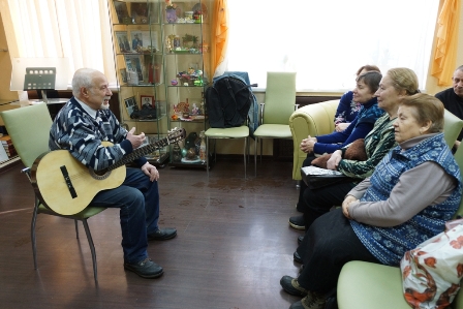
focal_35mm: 30
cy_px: 154
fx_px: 386
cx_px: 232
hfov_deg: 61.9
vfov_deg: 43.6
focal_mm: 20
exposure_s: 1/60
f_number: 4
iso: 800
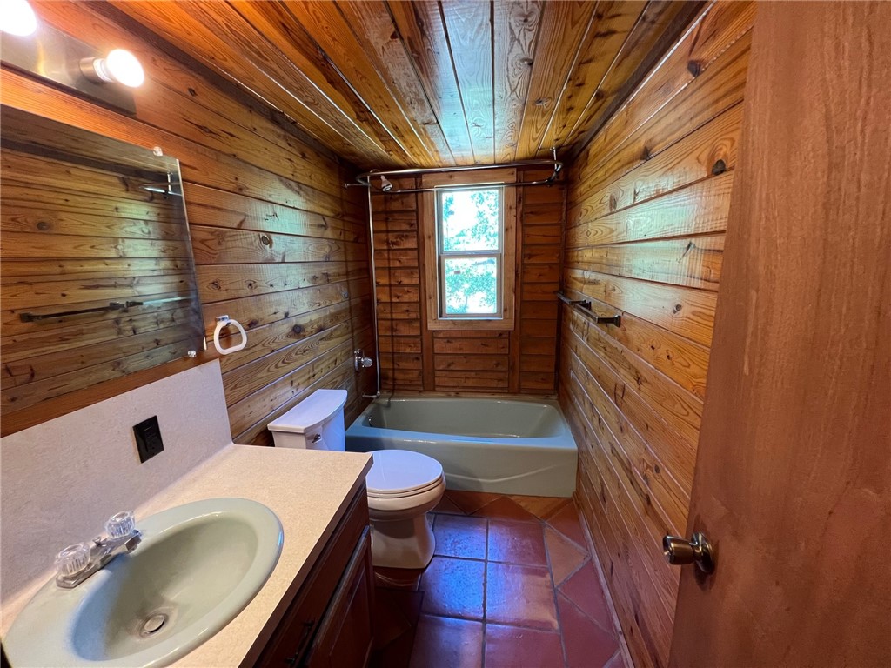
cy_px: 334
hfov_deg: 106.2
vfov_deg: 89.9
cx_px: 446
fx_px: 335
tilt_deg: -13.0
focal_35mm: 13
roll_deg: +1.1
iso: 320
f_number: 1.8
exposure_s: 1/60
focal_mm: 1.57
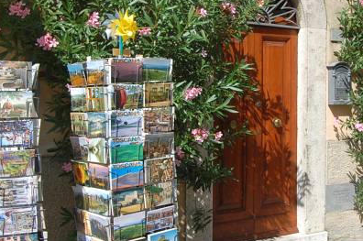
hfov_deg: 38.7
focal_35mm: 50
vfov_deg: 26.8
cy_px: 79
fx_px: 504
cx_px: 270
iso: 200
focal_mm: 20
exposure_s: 1/250
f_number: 10
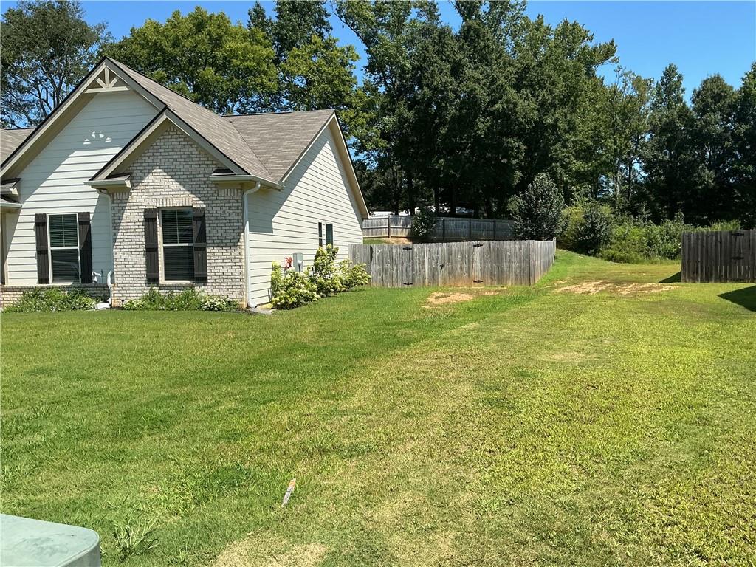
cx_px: 378
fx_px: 633
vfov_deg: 48.2
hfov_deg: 61.7
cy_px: 284
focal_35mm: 29
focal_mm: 3
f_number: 1.8
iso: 25
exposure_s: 1/1451
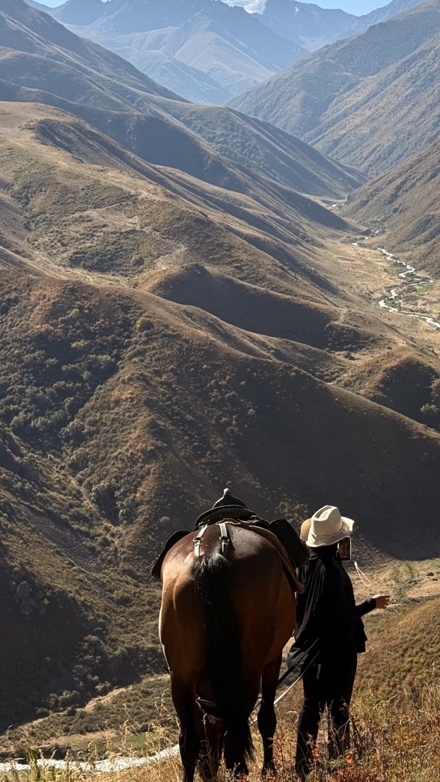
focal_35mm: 64
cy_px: 328
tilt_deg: -6.0
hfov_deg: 18.7
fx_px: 1328
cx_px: 317
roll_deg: +1.8
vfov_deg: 32.8
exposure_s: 1/3704
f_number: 1.78
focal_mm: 6.76
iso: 64
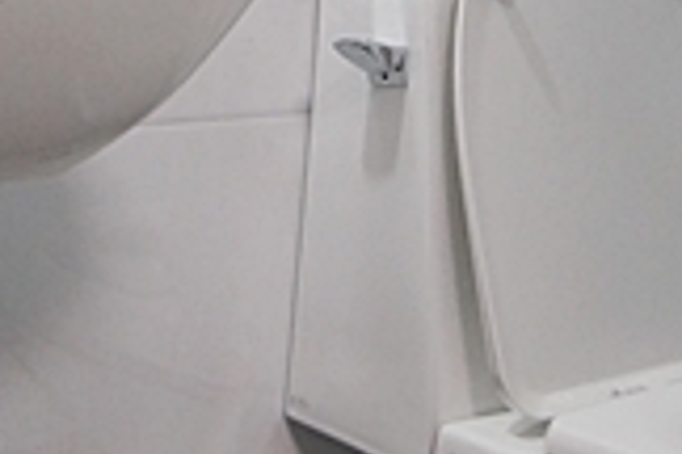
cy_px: -126
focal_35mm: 74
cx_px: 362
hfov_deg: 27.3
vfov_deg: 17.4
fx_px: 1402
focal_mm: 10
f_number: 4
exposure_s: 1/100
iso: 800
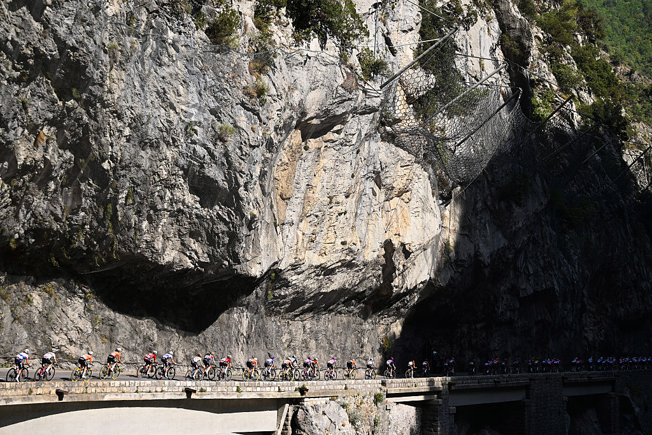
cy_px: 218
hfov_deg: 28.8
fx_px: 1268
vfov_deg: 19.5
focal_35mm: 70
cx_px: 326
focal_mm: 70
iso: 250
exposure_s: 1/2500
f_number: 3.2
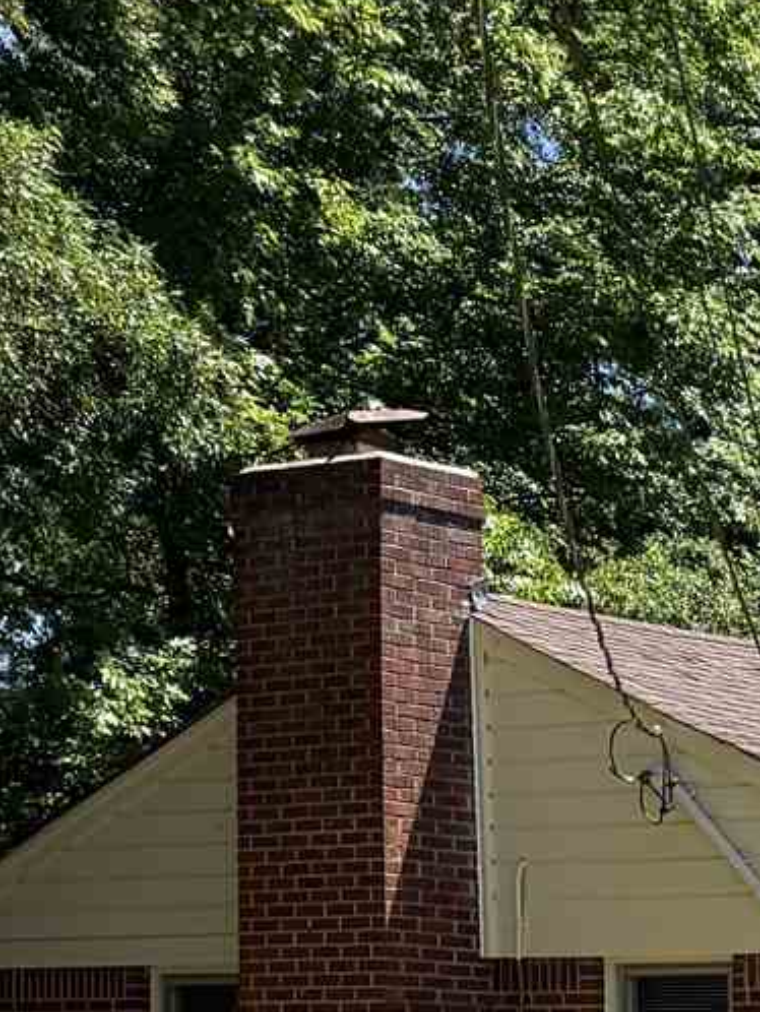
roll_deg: -0.8
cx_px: 1687
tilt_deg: -0.9
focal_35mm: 111
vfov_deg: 16.7
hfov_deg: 11.5
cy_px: 1307
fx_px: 3247
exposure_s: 1/2299
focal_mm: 6.76
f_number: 1.78
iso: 80
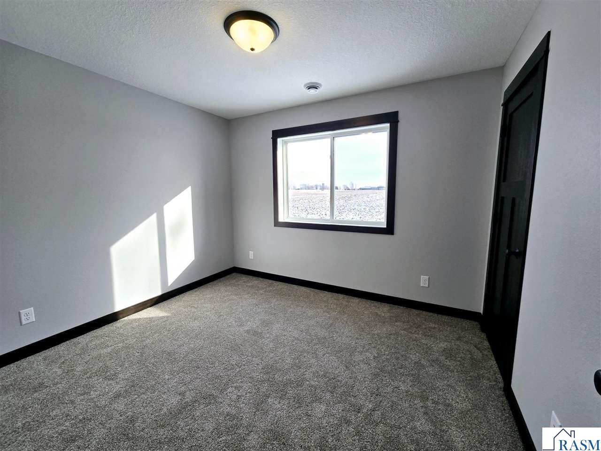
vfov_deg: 89.9
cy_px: 226
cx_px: 300
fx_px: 226
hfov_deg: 106.2
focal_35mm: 13
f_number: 2.2
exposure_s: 1/286
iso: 50
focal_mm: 2.2
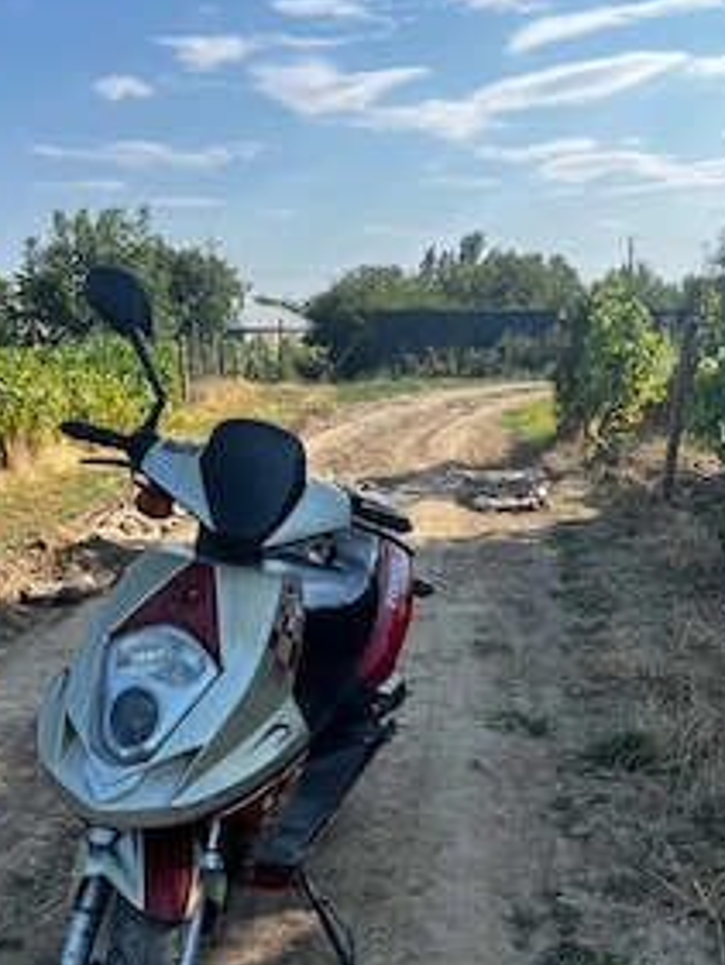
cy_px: 649
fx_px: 1032
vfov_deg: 49.2
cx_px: 247
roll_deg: +0.4
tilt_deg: -17.4
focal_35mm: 37
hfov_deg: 38.3
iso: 50
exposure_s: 1/2353
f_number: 1.5
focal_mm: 5.7
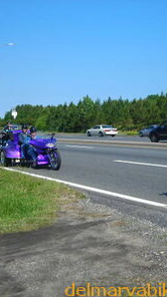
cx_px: 44
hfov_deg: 21.2
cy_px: 148
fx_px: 442
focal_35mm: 56
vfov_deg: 37.2
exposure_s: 1/160
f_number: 6.4
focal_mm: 6.3
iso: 50
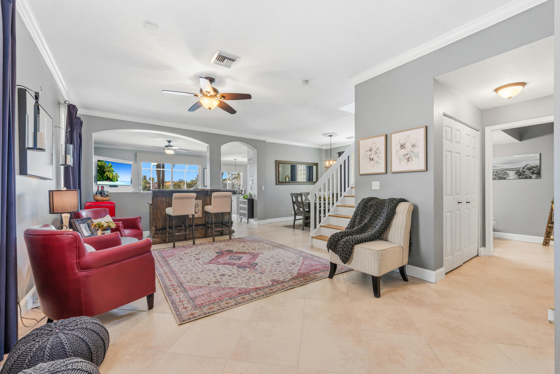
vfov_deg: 81.2
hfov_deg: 104.3
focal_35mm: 14
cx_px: 280
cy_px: 187
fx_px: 218
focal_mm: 14
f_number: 9
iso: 250
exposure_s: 2
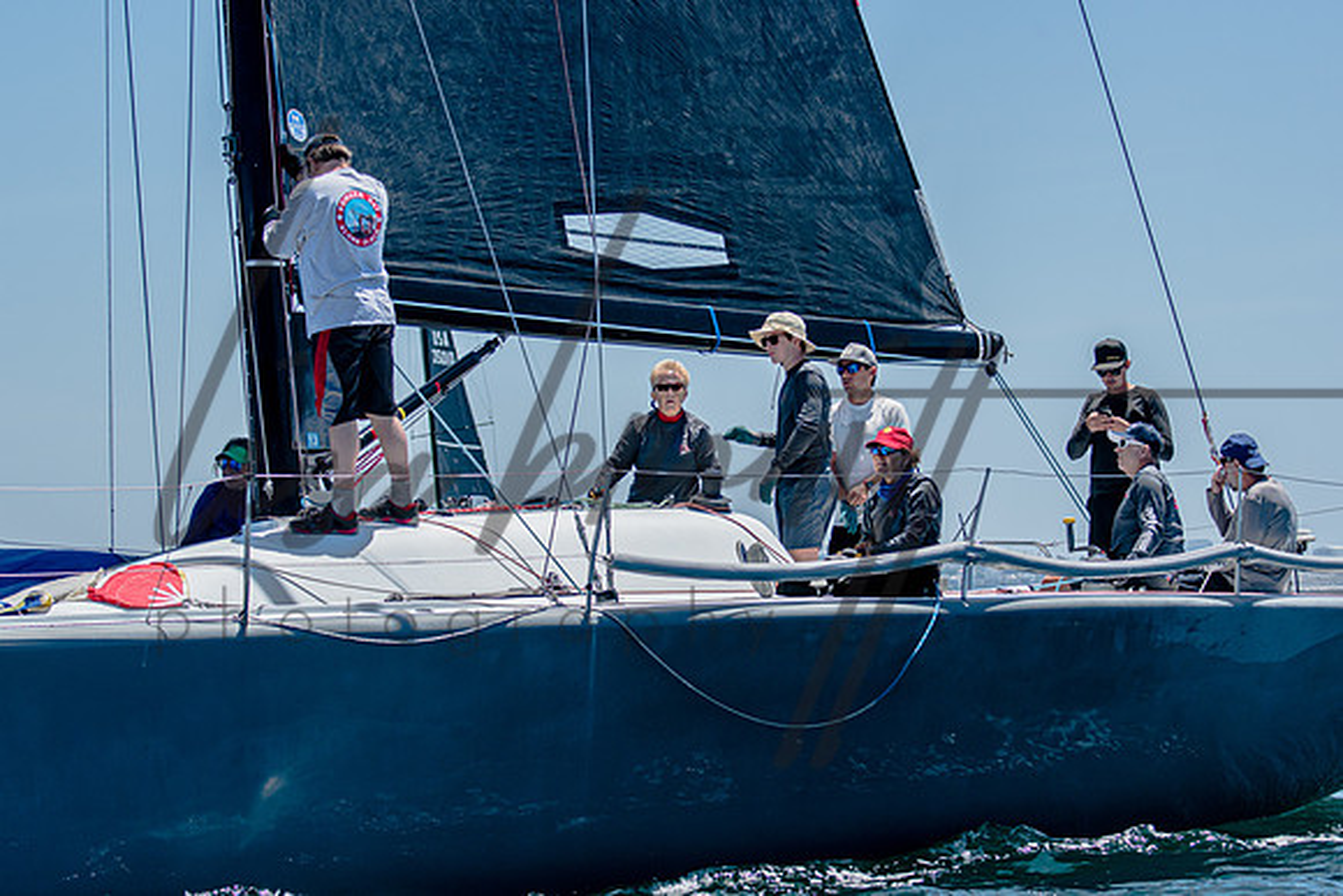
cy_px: 449
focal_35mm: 133
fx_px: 4978
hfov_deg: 15.4
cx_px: 686
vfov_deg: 10.3
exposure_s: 1/1600
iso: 200
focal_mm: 80
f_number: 5
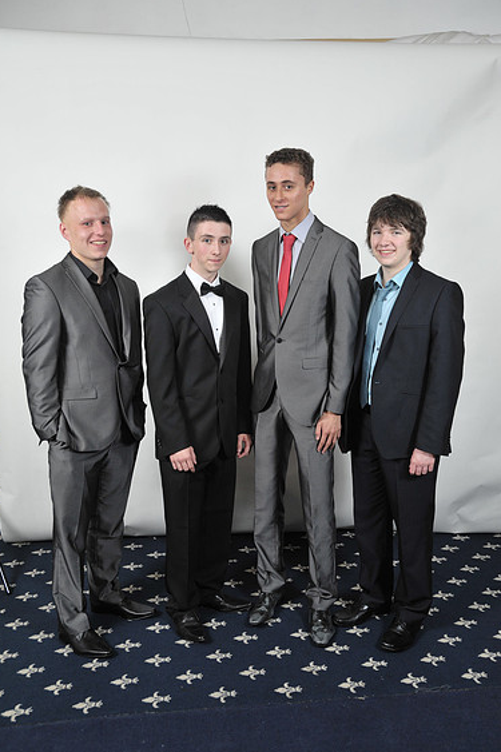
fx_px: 731
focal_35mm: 35
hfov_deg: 37.8
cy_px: 379
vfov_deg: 54.4
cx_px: 248
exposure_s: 1/160
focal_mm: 34
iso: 1000
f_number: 7.1
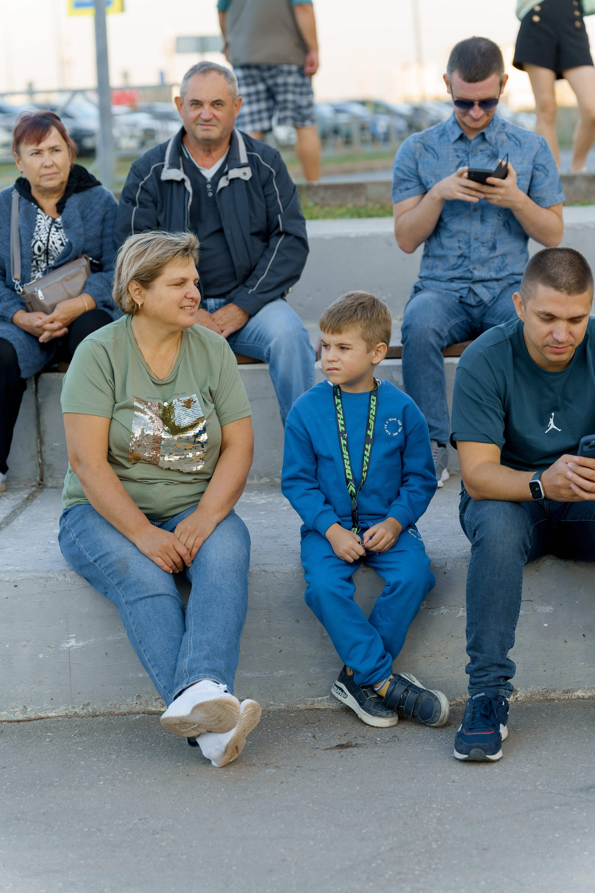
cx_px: 298
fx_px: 2330
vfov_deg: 21.7
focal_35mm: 94
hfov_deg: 14.6
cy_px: 446
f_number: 3.5
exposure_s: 1/200
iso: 320
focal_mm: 94
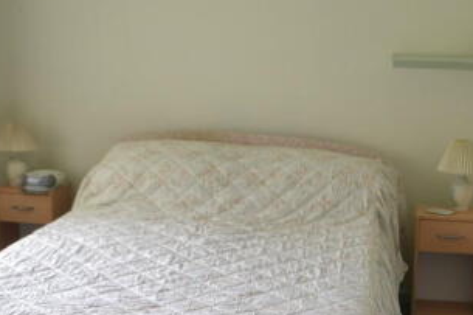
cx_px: 269
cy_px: 240
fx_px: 762
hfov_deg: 34.4
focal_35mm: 58
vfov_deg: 23.1
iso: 400
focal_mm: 18
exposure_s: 1/60
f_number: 4
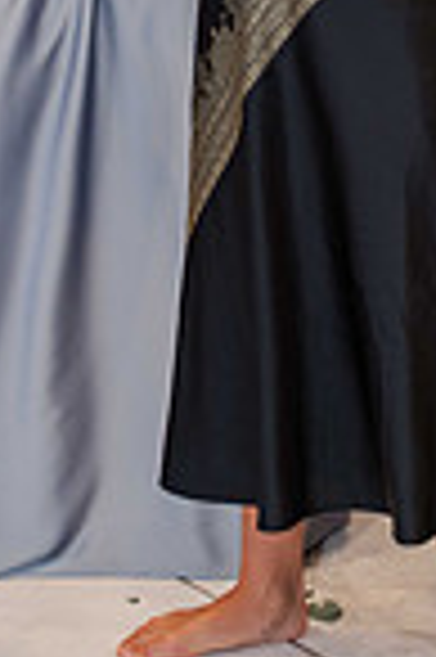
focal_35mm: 154
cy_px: -292
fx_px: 2804
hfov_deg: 8.9
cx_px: 324
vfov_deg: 12.7
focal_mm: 50
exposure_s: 1/125
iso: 250
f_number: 3.5
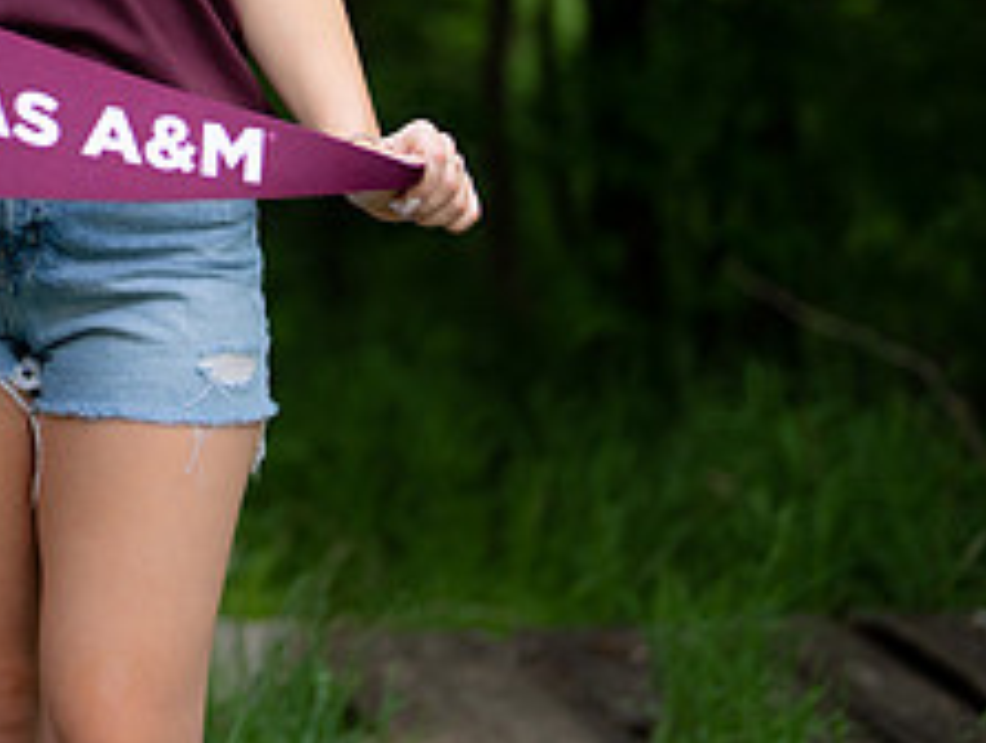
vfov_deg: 10.7
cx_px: -203
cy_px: -168
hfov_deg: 14.0
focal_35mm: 136
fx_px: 3880
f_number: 1.2
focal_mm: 50
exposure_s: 1/640
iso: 125
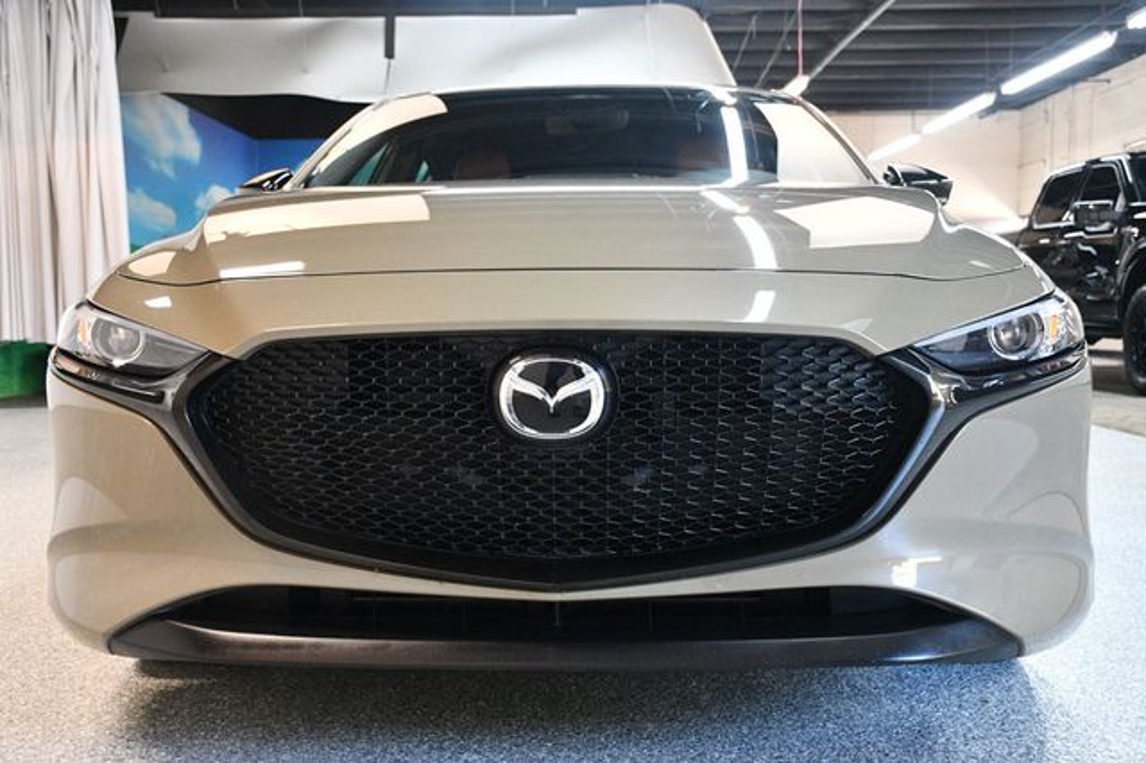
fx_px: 1241
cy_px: 382
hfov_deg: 49.6
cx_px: 573
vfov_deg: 34.2
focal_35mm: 39
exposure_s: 1/100
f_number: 3.8
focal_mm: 26
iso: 3200
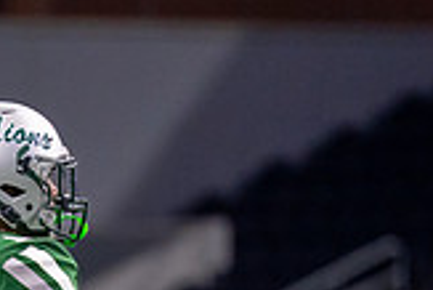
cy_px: 502
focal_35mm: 997
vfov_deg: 1.4
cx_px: -123
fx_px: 12002
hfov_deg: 2.1
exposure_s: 1/1000
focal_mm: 200
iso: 2500
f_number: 2.8
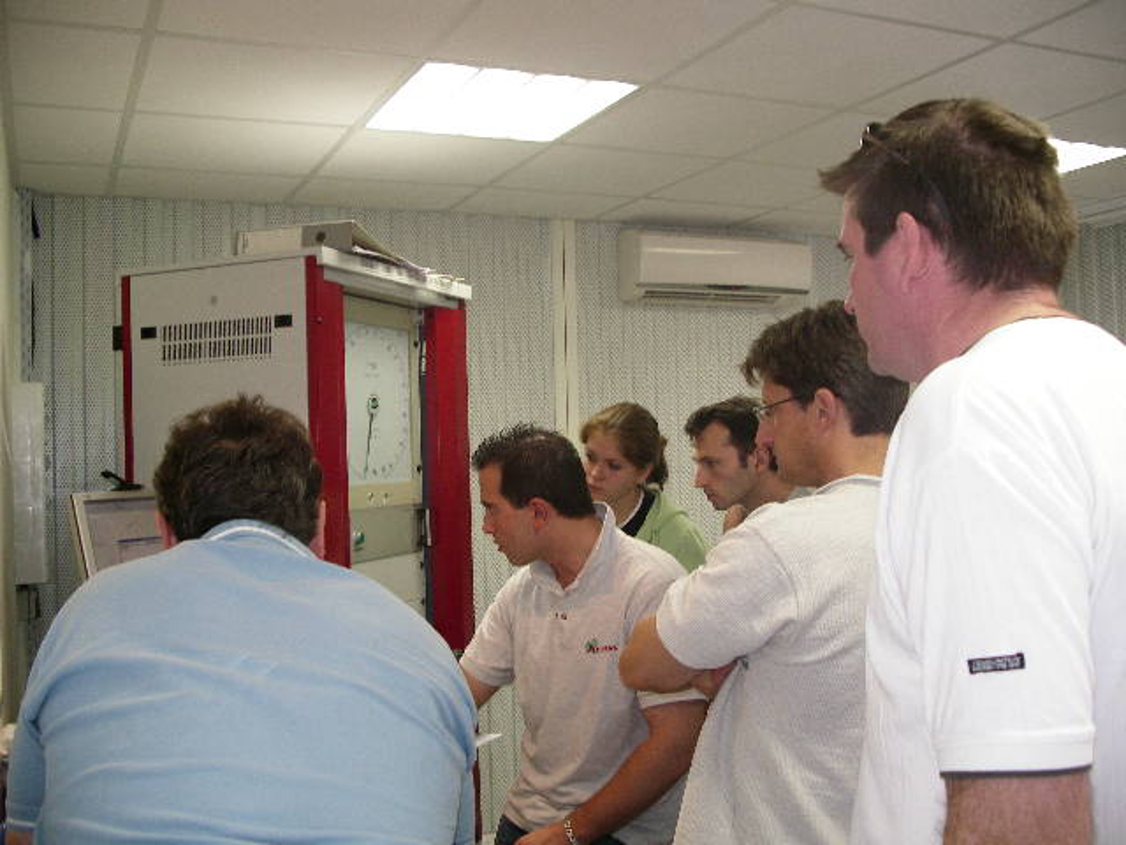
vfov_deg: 38.7
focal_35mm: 37
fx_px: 1204
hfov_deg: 50.1
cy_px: 422
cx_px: 563
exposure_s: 1/40
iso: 200
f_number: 2.8
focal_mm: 7.8
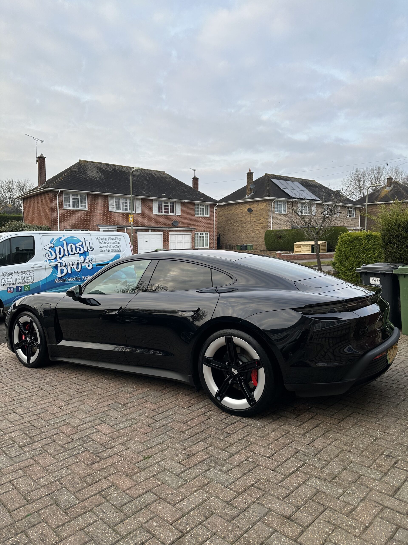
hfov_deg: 56.8
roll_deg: -0.6
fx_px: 377
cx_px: 204
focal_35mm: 24
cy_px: 272
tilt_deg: -4.9
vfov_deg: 71.6
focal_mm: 6.86
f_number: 1.78
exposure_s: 1/594
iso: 80
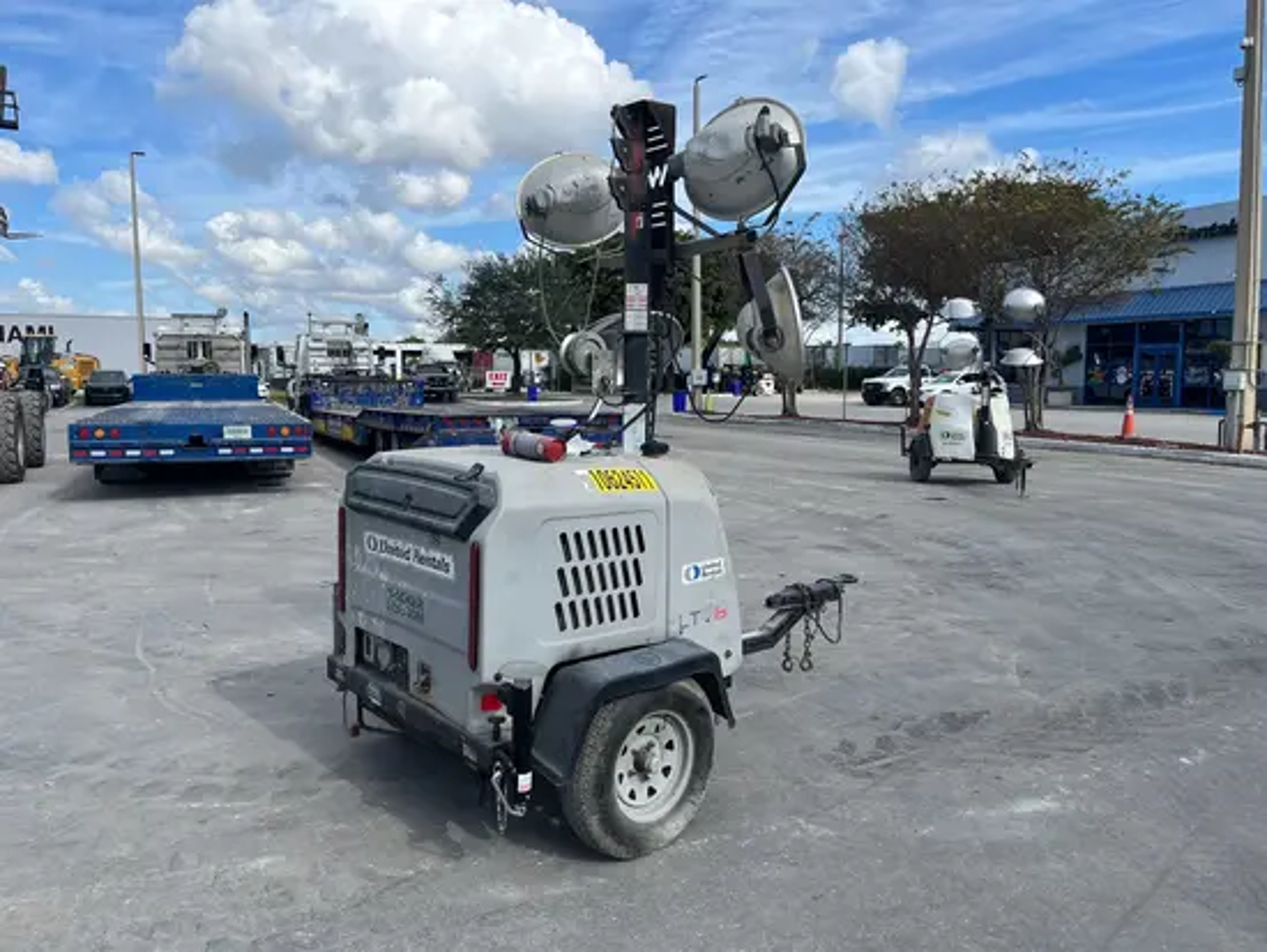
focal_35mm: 26
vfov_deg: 53.1
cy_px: 476
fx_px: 952
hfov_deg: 67.3
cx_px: 634
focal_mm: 5.1
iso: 50
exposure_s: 1/3413
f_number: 1.6
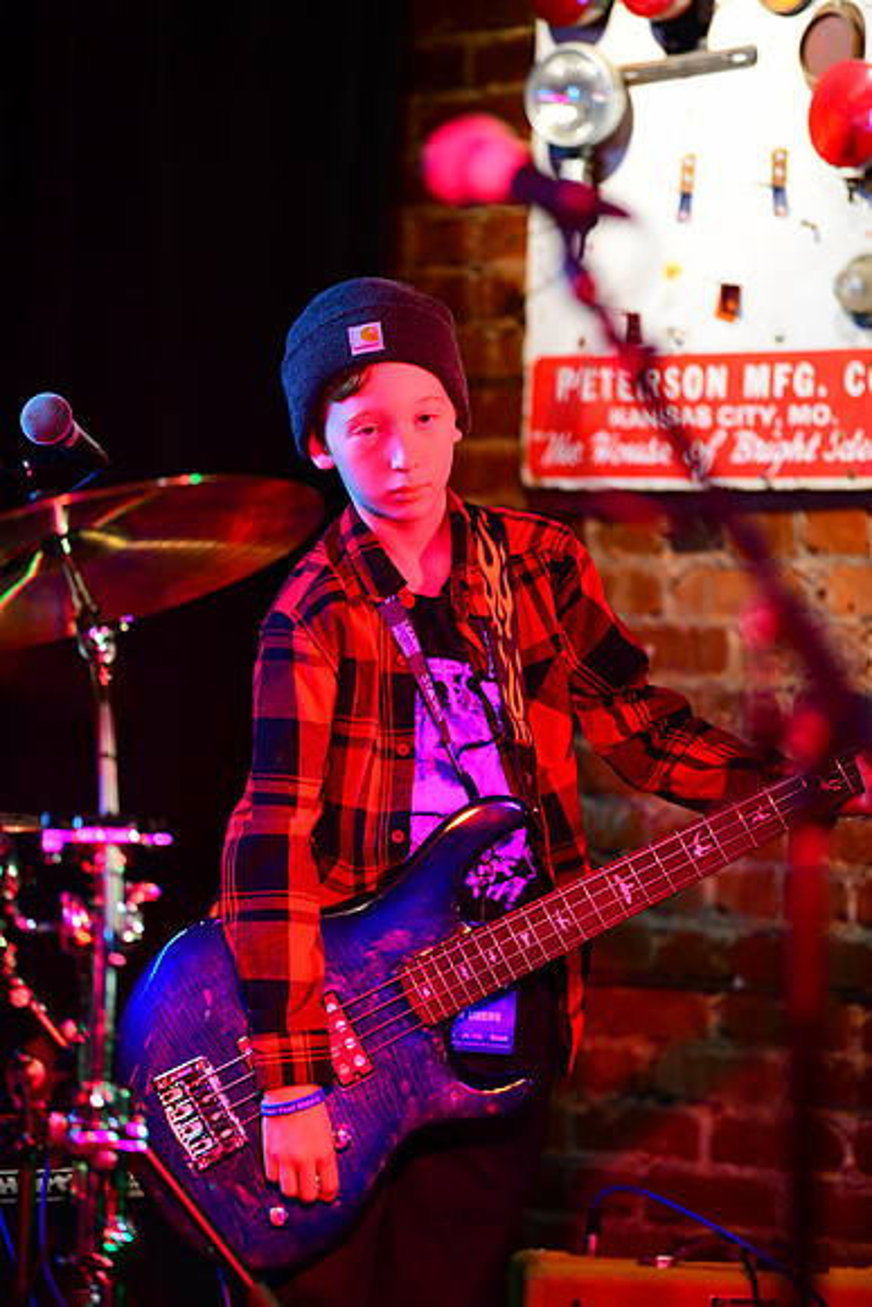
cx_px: 436
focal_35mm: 160
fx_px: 5809
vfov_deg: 12.8
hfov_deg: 8.6
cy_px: 654
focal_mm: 160
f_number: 2.8
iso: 2200
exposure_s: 1/100
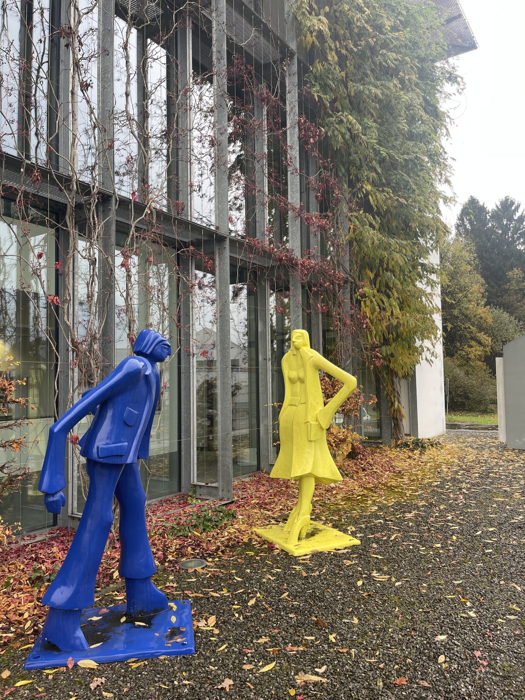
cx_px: 262
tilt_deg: +3.6
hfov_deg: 54.9
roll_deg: +0.8
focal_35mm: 25
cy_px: 350
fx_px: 506
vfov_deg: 69.4
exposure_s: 1/121
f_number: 1.6
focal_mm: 5.1
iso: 40
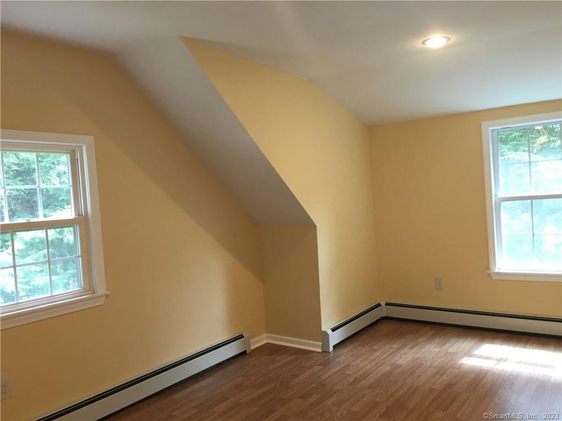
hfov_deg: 61.7
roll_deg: +3.7
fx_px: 471
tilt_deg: -0.6
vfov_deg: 48.2
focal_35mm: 29
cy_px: 210
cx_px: 281
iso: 40
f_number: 2.2
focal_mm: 4.15
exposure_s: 1/15
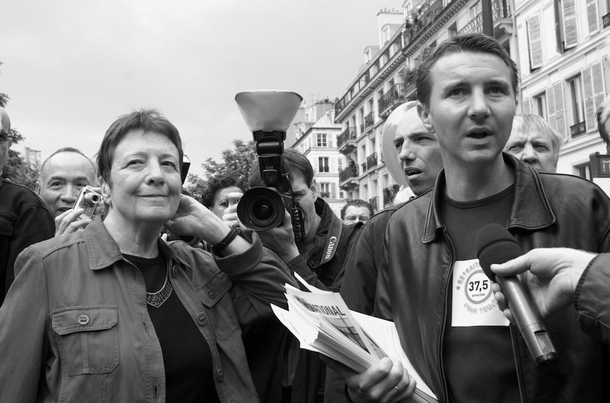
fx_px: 558
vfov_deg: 39.8
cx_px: 305
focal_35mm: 33
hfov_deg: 57.3
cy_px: 202
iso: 200
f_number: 5
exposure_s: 1/100
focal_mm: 22
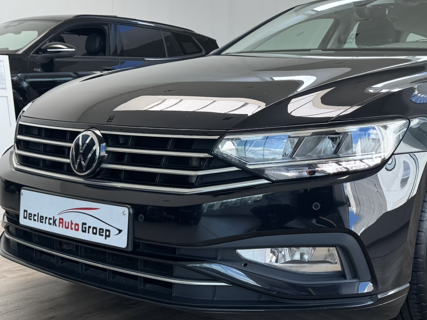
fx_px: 617
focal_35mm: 50
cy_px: 104
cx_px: 303
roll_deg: -0.6
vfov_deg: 28.9
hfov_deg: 37.5
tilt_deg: -1.9
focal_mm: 6.76
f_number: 1.78
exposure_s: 1/171
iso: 80
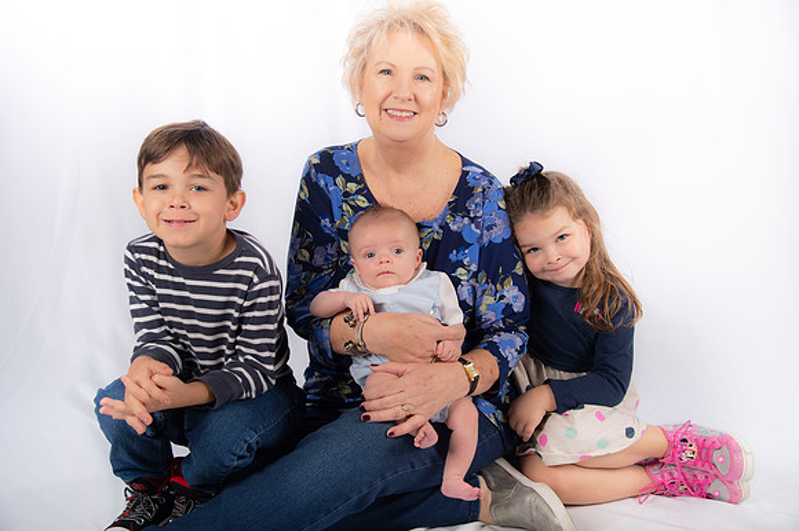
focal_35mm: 40
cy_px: 266
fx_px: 887
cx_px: 400
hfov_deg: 48.5
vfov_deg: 33.4
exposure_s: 1/200
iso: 100
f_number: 5.6
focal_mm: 40
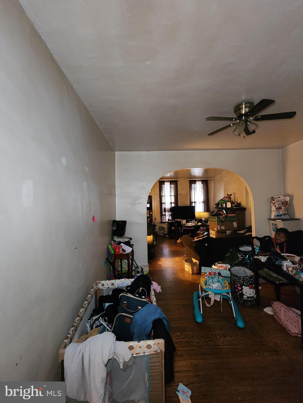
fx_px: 152
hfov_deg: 89.9
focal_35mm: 13
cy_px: 202
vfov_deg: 106.2
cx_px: 152
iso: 1000
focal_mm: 2.2
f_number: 2.2
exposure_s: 1/24
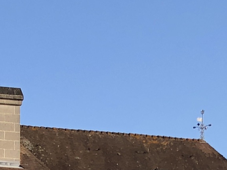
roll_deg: +0.2
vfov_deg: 6.9
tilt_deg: -1.2
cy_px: 490
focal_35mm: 197
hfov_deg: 10.0
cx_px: 87
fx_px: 1292
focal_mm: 3.99
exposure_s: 1/800
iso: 20
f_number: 1.8
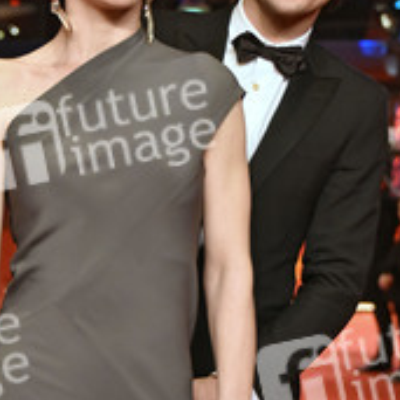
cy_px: 253
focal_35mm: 155
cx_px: 164
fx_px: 2026
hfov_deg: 11.3
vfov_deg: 11.3
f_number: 5
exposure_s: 1/250
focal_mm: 78
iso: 3200
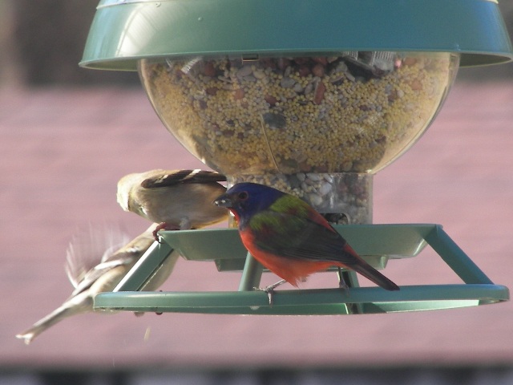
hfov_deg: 4.6
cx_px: 256
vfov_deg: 3.4
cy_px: 192
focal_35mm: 432
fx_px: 6402
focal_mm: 72
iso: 64
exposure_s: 1/200
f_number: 3.7
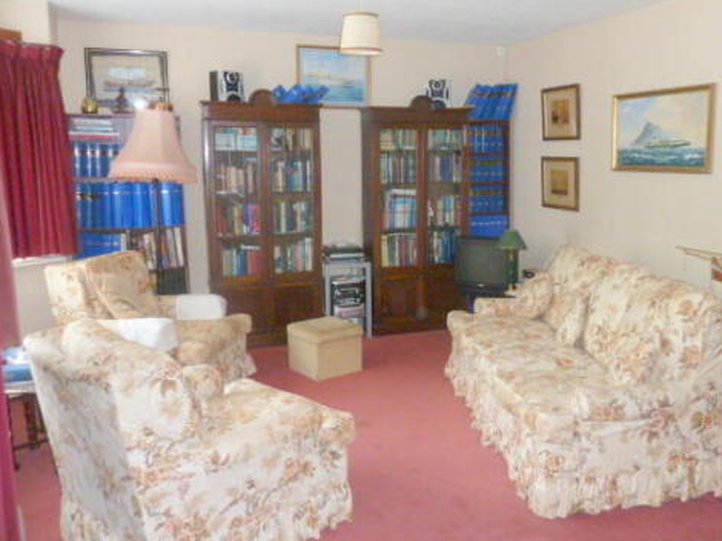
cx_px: 409
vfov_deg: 45.4
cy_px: 261
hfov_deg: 58.2
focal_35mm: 31
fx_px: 646
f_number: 3.3
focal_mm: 4.1
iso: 400
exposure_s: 1/30
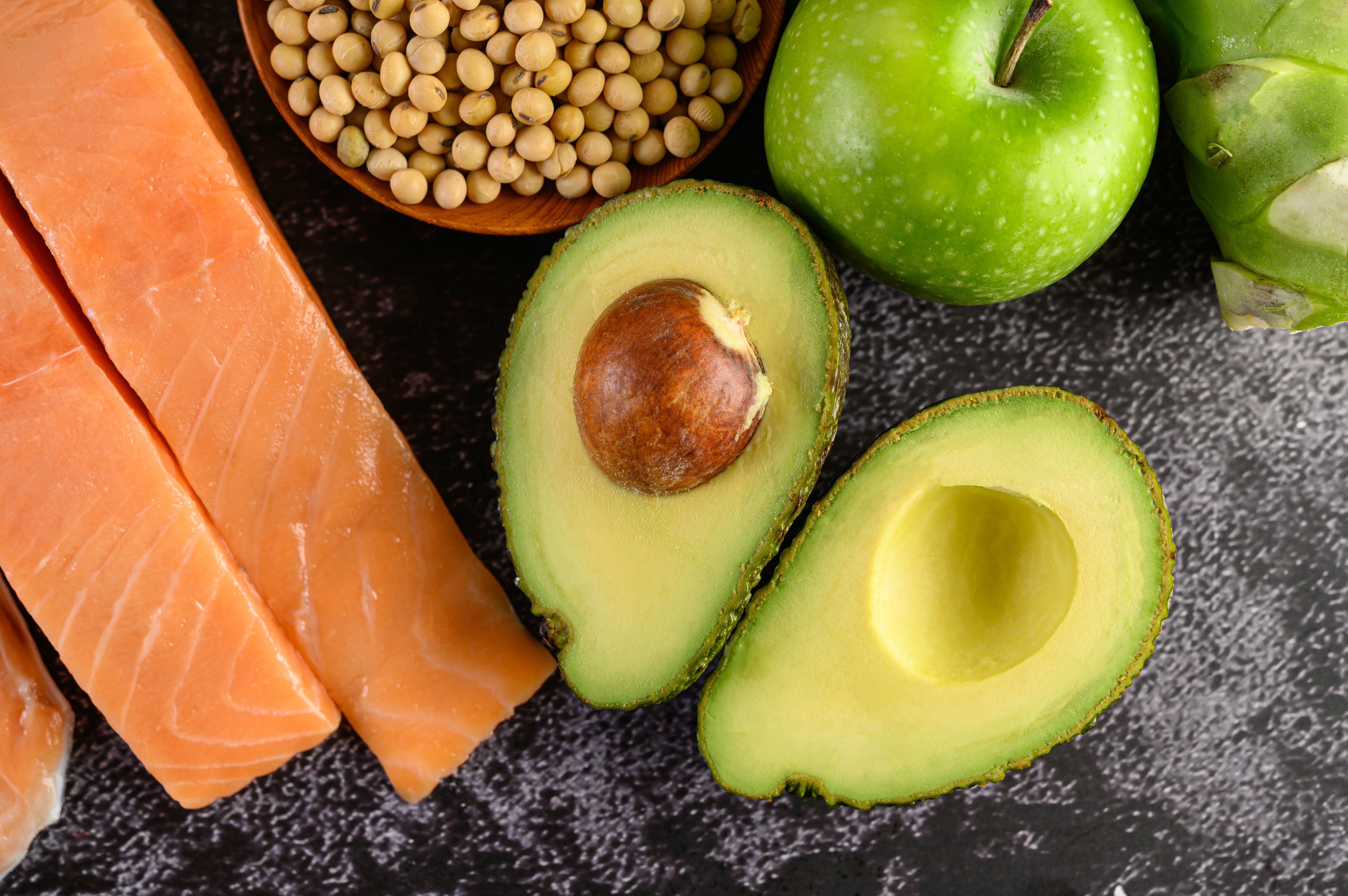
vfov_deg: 22.6
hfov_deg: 33.4
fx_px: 2245
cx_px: 674
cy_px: 448
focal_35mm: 60
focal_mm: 60
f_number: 8
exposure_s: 1/125
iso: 100
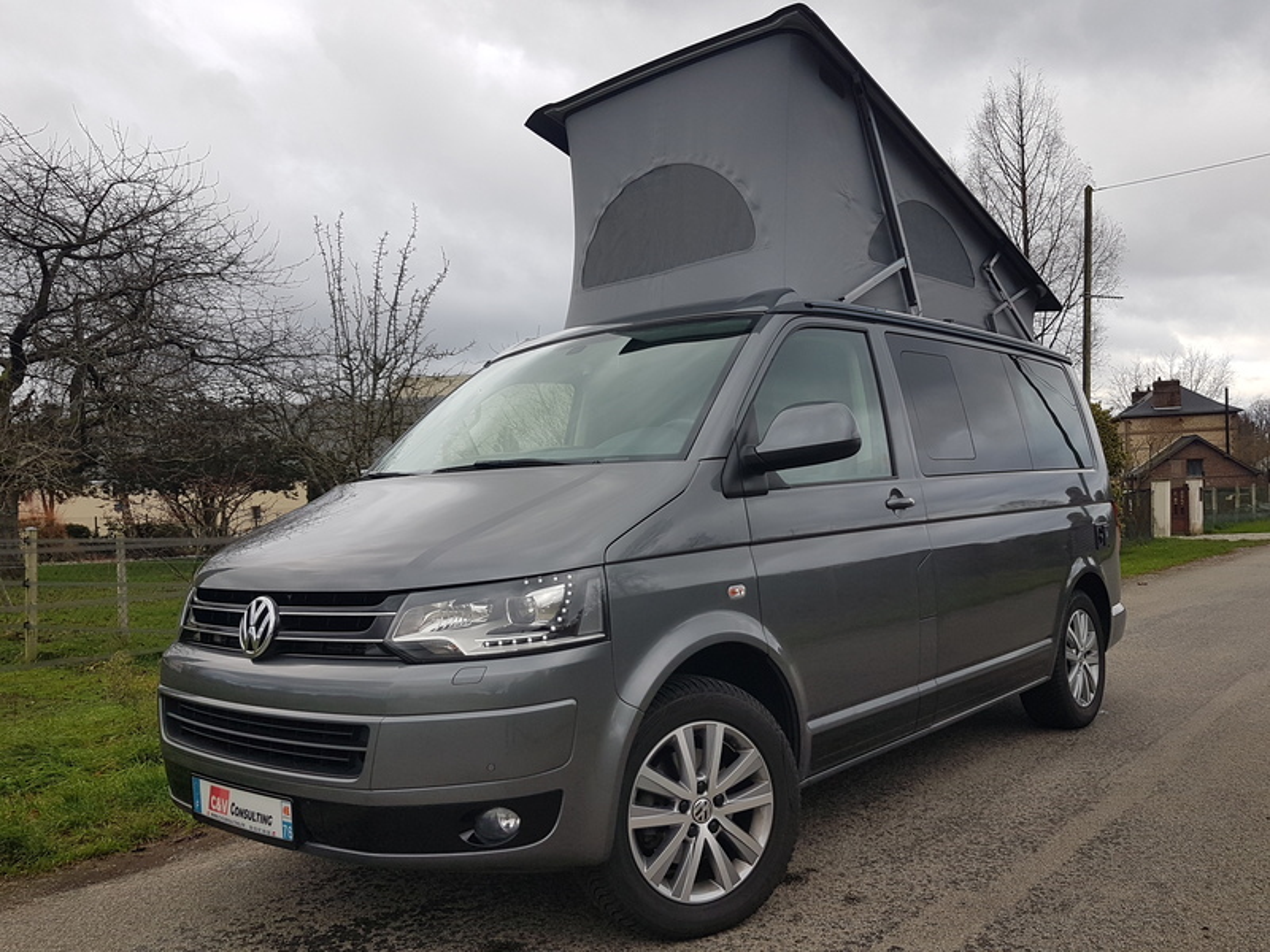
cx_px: 635
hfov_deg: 67.3
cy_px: 476
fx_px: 954
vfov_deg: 53.1
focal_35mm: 26
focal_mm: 4.2
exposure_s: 1/188
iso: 40
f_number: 1.7
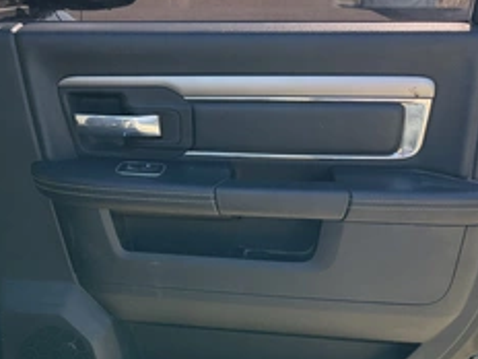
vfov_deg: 28.8
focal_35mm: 50
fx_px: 690
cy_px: 256
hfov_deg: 38.1
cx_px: 204
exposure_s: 1/183
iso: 25
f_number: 1.8
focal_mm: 3
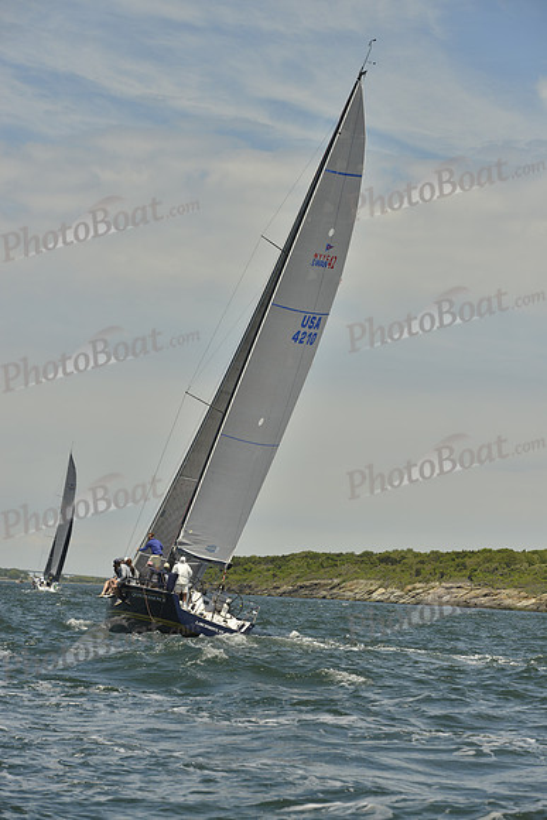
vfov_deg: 15.8
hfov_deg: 10.6
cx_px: 274
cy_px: 410
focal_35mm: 130
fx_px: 2961
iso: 280
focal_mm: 130
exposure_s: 1/1600
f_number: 9
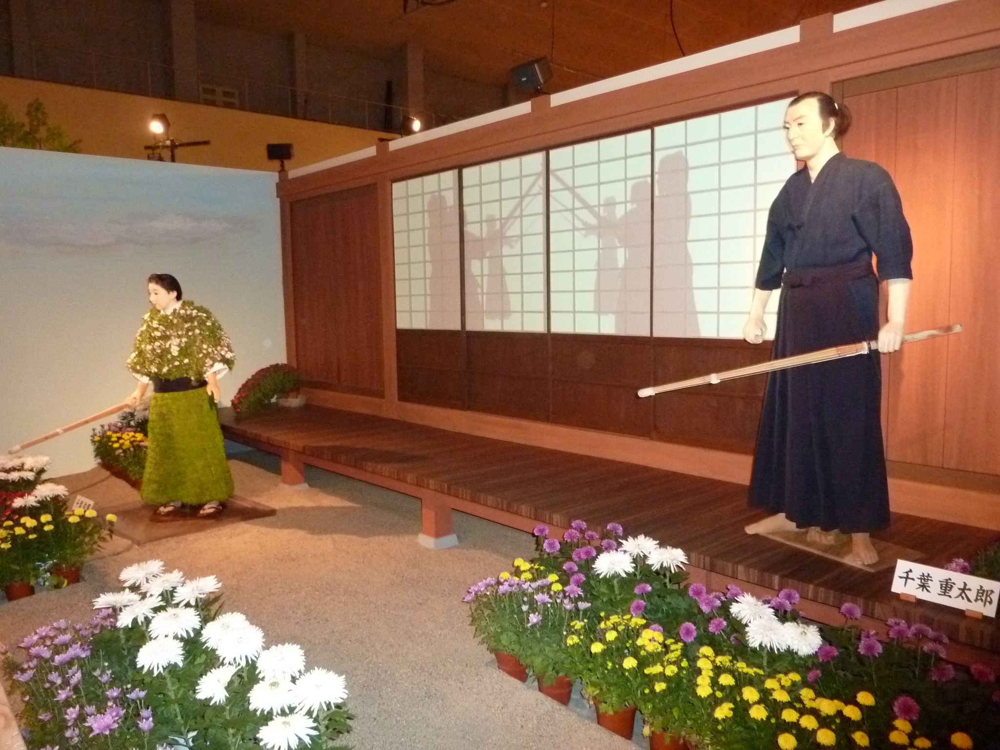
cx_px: 500
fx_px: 722
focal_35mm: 25
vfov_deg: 54.9
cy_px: 375
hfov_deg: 69.4
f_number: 3.3
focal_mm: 4.1
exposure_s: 1/30
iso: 640
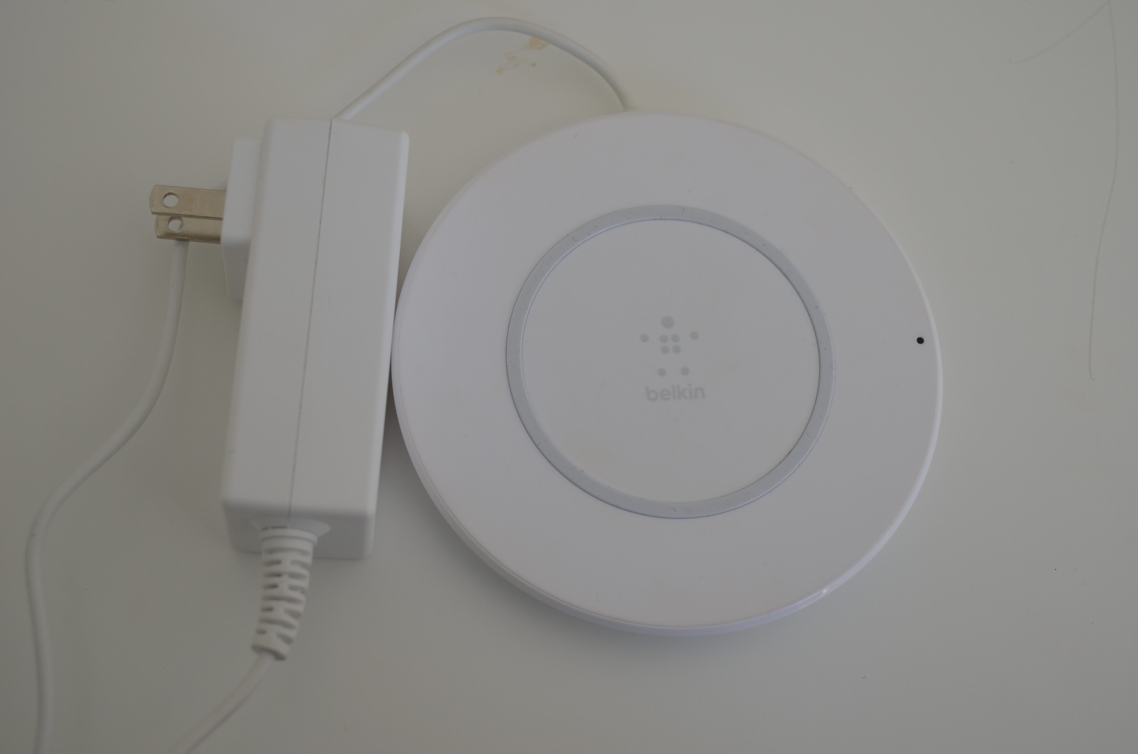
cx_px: 569
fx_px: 1798
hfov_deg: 35.1
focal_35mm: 57
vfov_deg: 23.7
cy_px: 377
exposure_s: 1/125
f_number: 5.6
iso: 200
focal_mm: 38
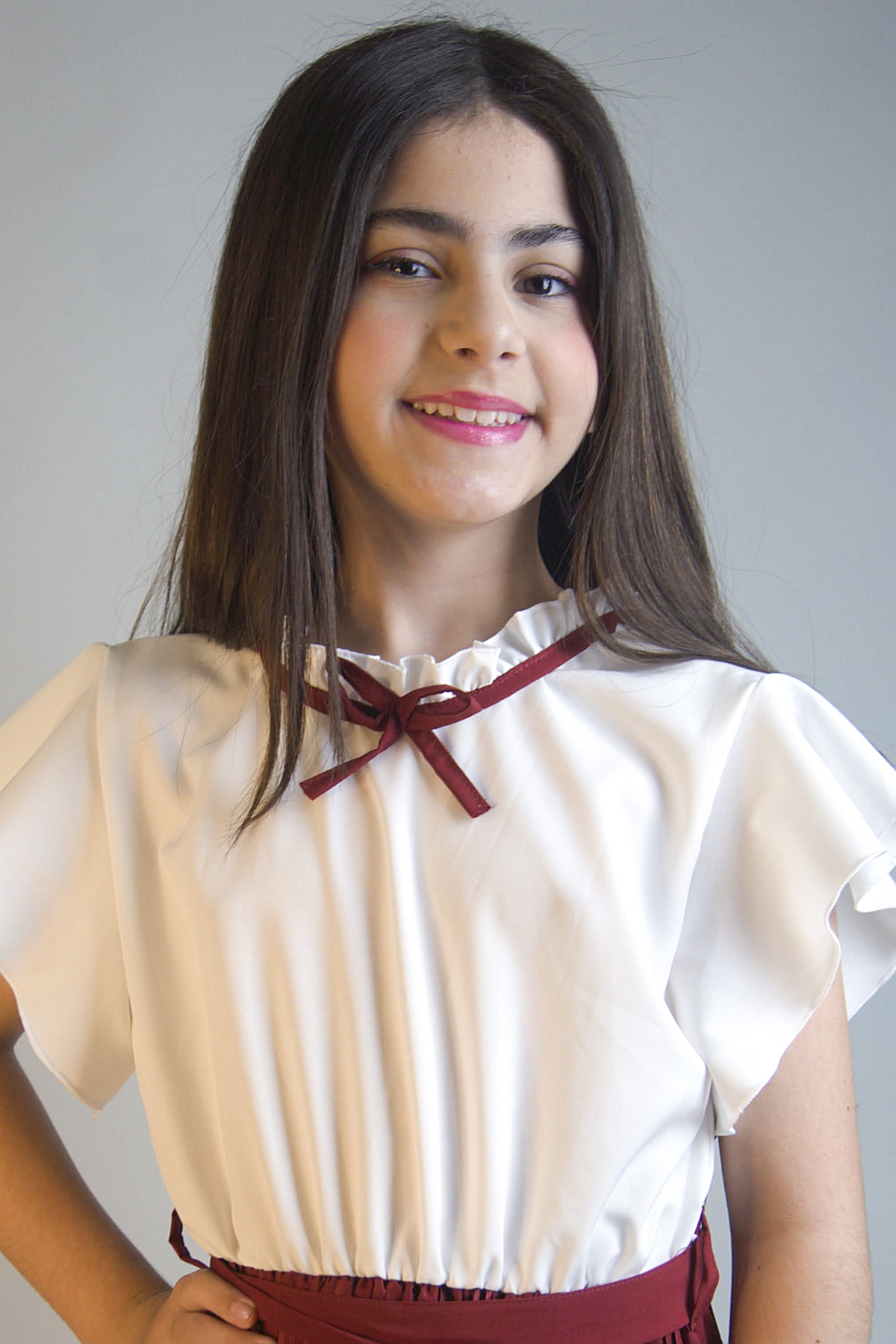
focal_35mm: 42
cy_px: 672
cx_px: 448
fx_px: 1568
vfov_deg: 46.4
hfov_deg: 31.9
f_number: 4.8
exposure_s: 1/50
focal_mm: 28
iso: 100
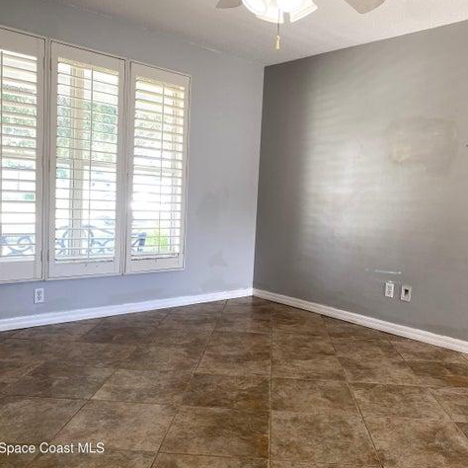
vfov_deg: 52.5
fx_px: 474
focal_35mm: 31
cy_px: 233
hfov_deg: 52.3
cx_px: 270
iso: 50
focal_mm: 4.25
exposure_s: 1/120
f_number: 1.8
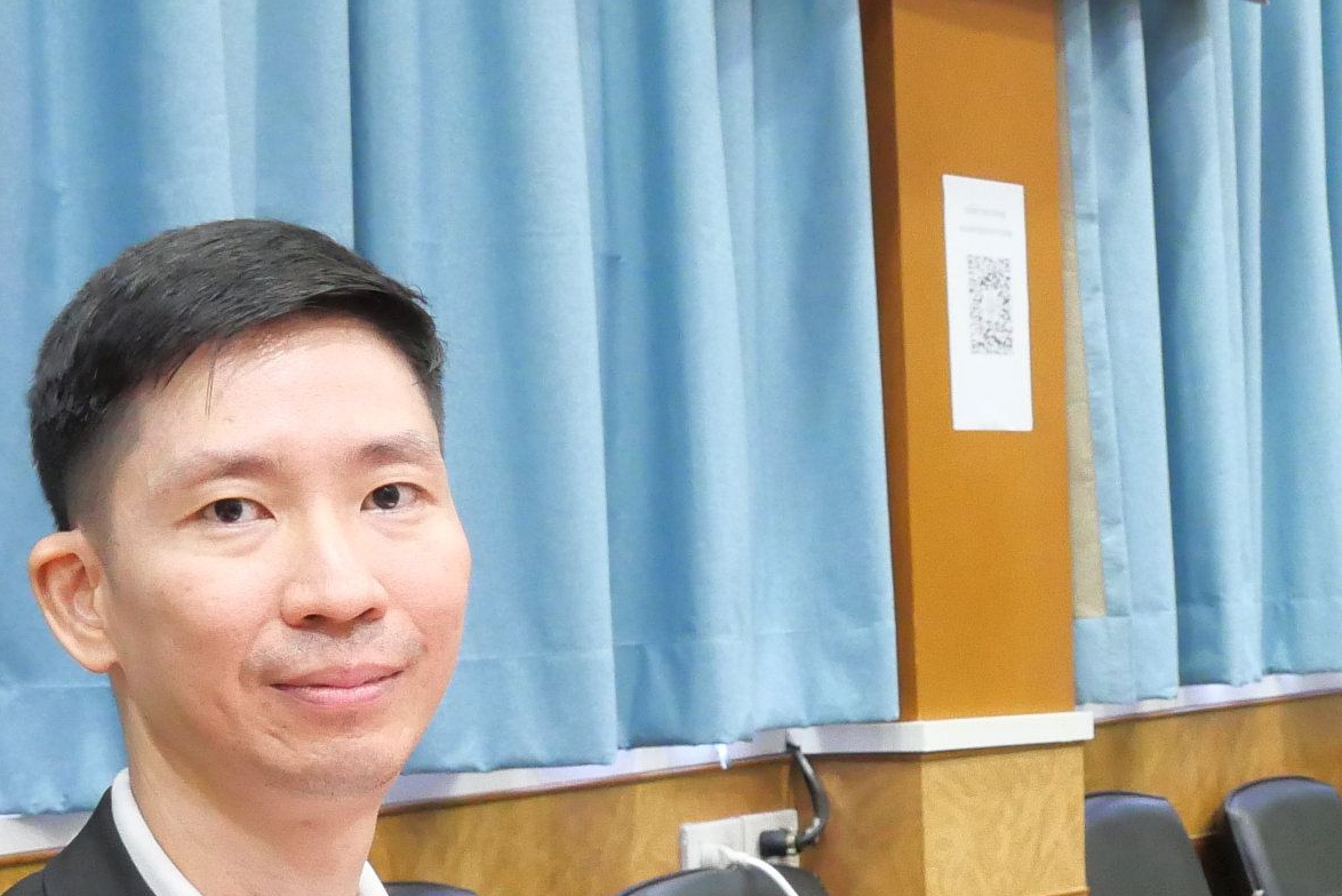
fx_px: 3655
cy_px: 999
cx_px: 1159
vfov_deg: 13.7
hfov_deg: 20.5
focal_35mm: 98
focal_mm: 15
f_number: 5.6
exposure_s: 1/15
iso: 2000
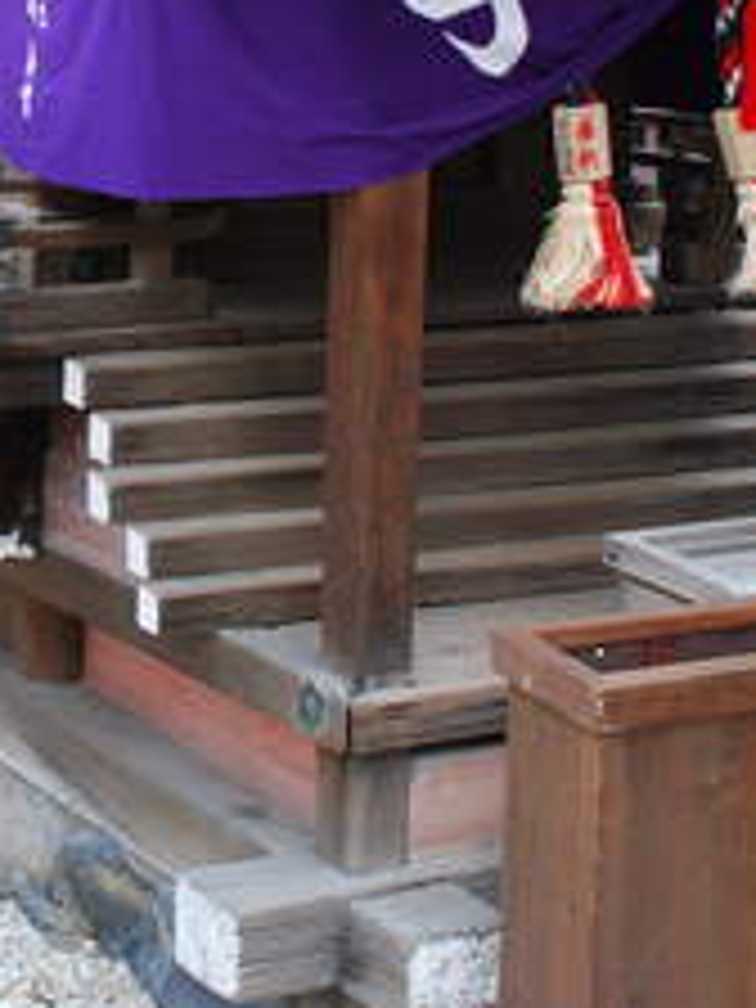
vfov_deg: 19.5
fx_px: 2883
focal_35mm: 99
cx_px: 99
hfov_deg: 14.8
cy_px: 126
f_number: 5.6
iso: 800
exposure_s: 1/60
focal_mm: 24
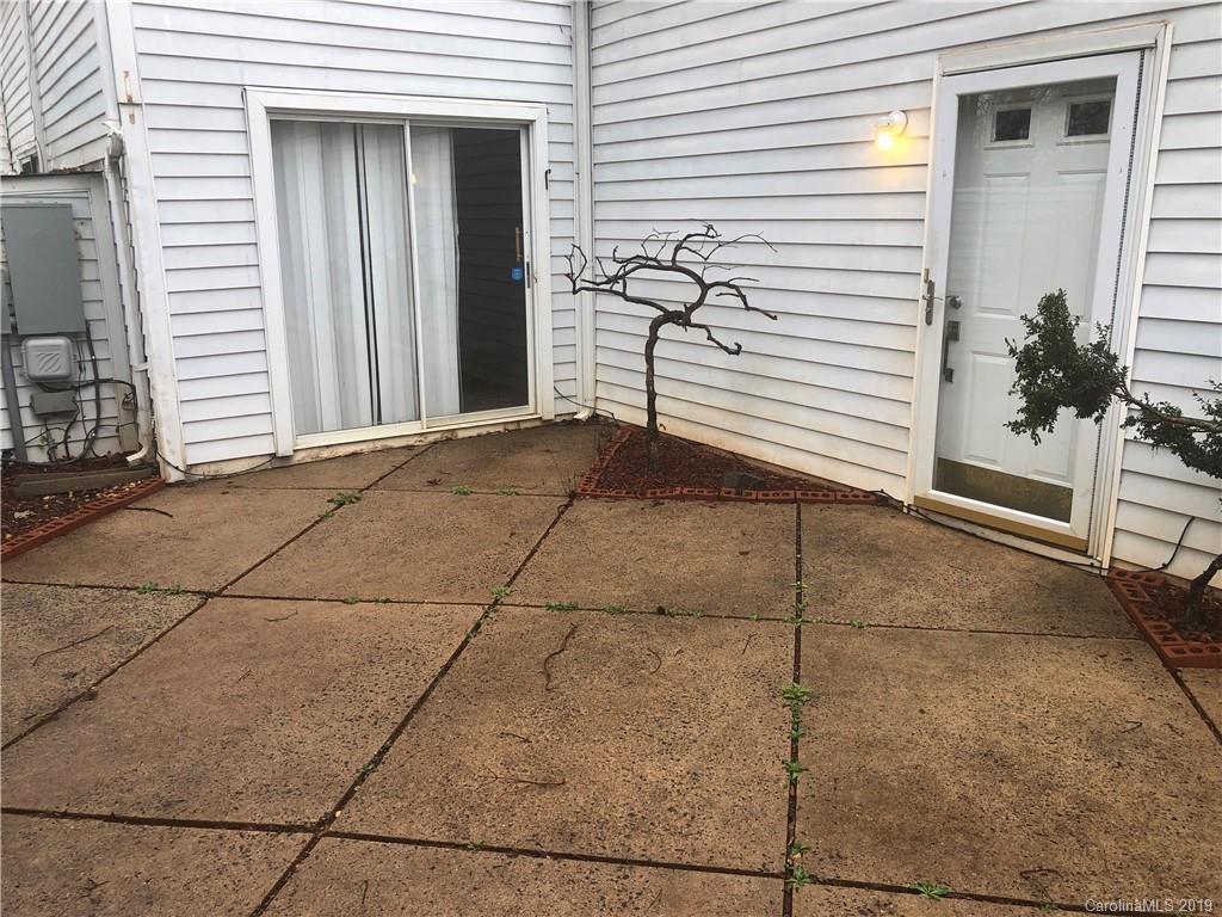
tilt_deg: -13.5
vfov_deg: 49.7
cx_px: 611
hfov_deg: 63.4
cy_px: 458
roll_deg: +0.0
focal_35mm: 28
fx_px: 988
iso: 20
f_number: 1.8
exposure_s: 1/254
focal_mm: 3.99
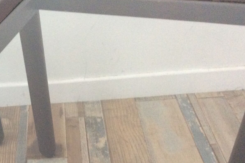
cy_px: 143
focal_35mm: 56
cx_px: 57
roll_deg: +5.3
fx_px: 381
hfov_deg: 34.8
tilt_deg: -43.3
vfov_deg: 23.6
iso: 250
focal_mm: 3.3
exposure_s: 1/25
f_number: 2.4
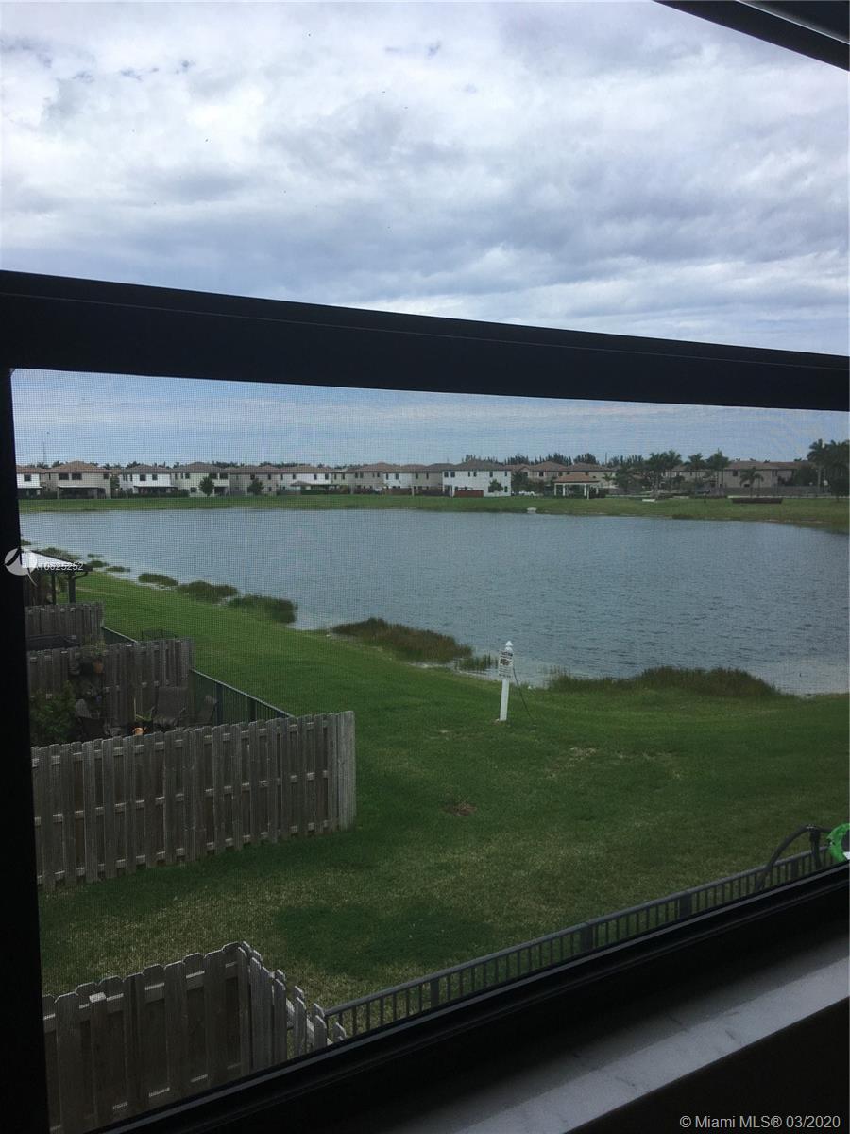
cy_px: 567
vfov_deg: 61.7
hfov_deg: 48.2
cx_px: 425
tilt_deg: -6.7
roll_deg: +0.1
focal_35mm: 29
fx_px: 949
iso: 25
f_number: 2.2
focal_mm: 4.15
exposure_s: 1/693
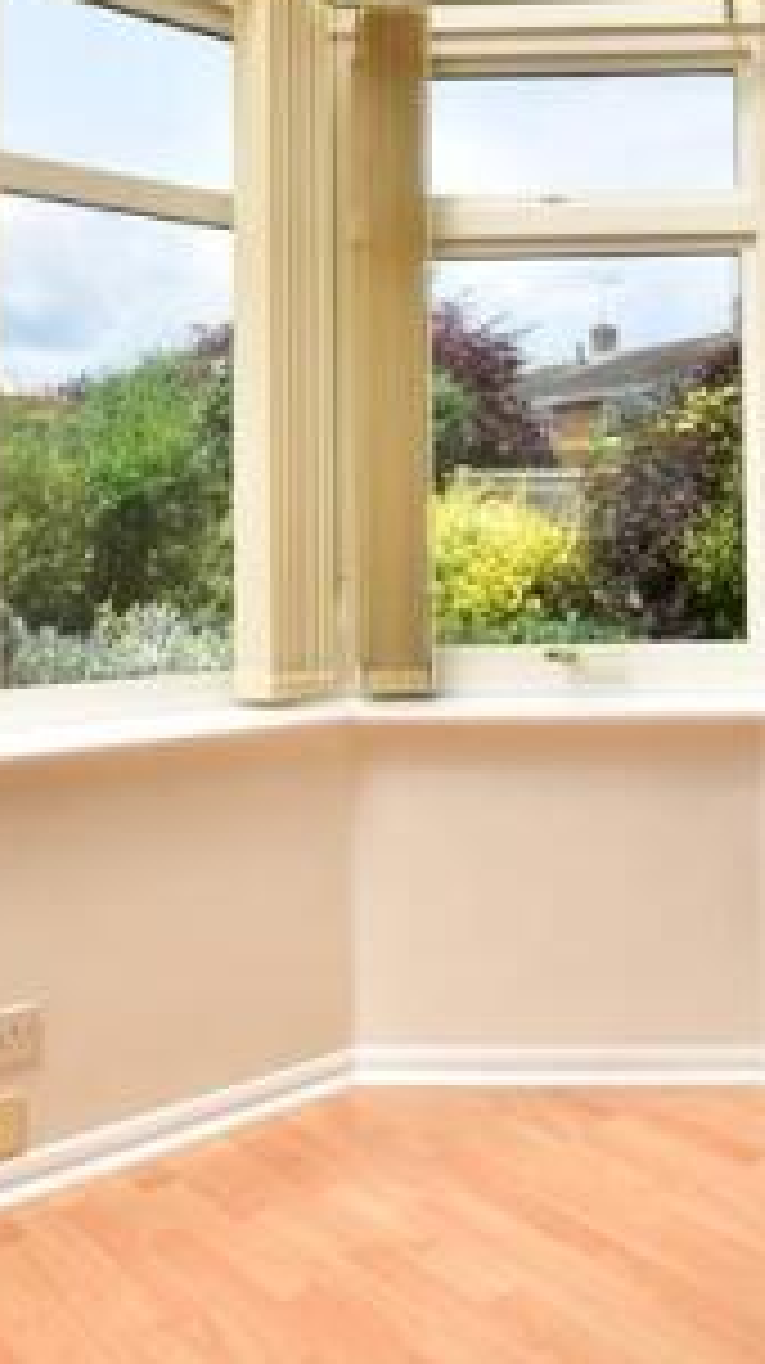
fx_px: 1228
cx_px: 554
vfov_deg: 57.1
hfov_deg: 34.0
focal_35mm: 34
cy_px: 484
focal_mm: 10
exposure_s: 1/400
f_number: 10
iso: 200
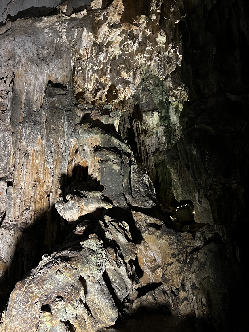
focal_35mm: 28
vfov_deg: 63.4
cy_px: 155
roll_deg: -0.9
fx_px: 269
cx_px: 118
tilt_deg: +16.9
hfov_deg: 49.7
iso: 640
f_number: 1.5
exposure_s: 1/40
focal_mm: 5.7
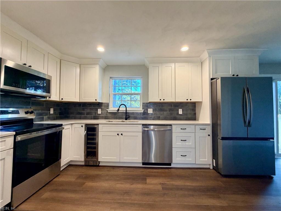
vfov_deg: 85.7
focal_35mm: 14
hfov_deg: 102.1
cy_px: 106
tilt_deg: +2.3
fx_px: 114
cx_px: 140
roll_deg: +0.0
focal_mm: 2.22
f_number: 2.2
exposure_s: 1/60
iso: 250
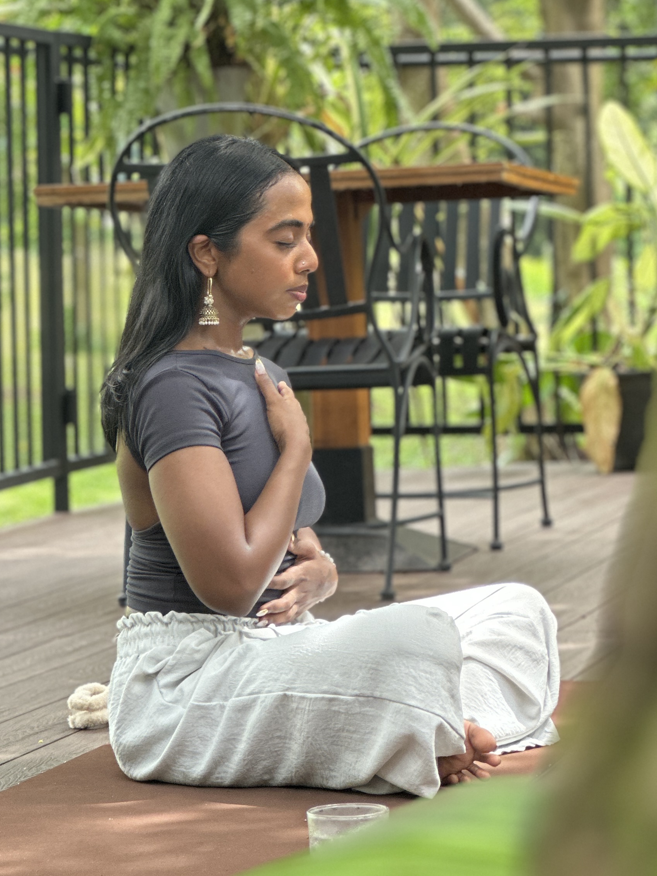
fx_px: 3466
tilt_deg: +0.4
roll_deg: +0.5
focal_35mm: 137
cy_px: 223
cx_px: 387
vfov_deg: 14.3
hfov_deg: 10.8
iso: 200
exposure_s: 1/121
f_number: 2.8
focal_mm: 9
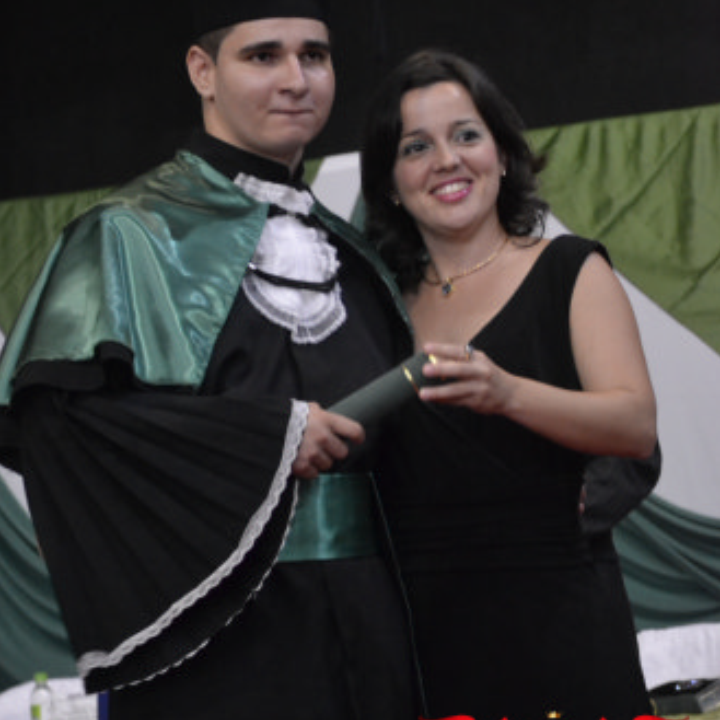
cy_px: 315
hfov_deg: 13.6
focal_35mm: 128
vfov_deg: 13.6
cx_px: 362
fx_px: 3012
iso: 3200
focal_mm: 66
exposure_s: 1/20
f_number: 5.3
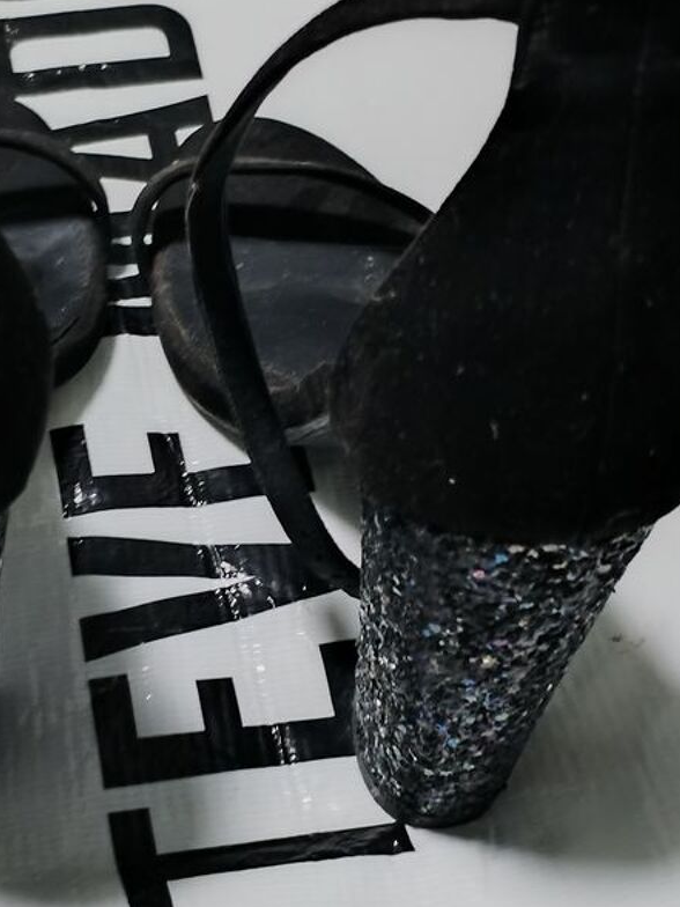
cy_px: 488
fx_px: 1781
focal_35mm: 68
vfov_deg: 28.6
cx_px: 202
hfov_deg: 21.5
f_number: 1.8
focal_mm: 4.75
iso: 100
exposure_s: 1/293
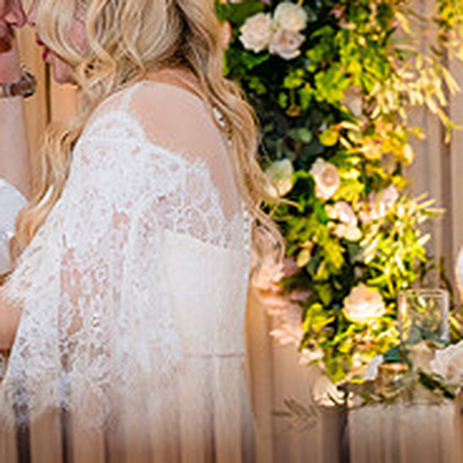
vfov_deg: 10.8
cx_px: 300
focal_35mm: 162
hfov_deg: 10.8
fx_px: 2451
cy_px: 97
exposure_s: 1/160
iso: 1000
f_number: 4
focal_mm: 56
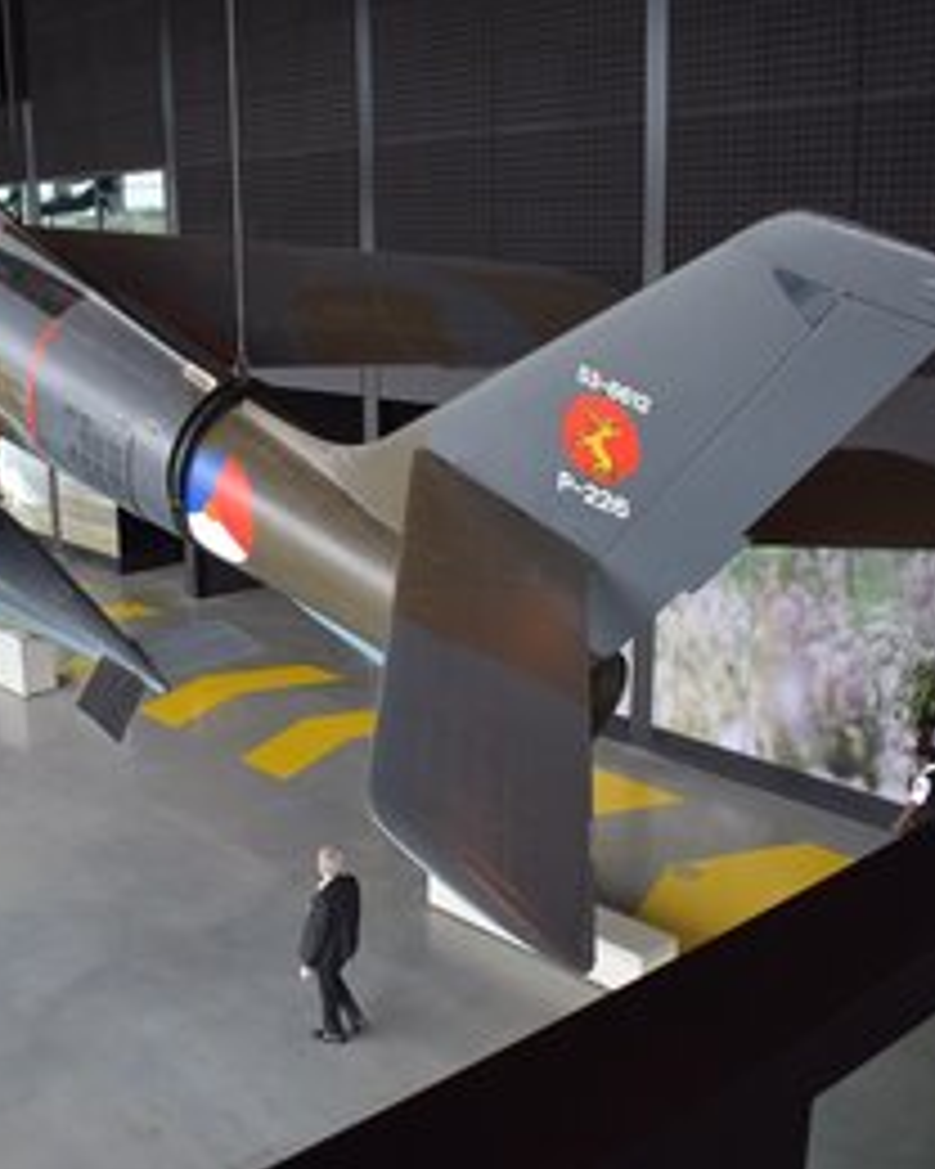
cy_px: 582
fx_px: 1349
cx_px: 252
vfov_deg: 46.8
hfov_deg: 37.4
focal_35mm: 39
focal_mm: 18
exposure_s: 1/100
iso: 400
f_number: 5
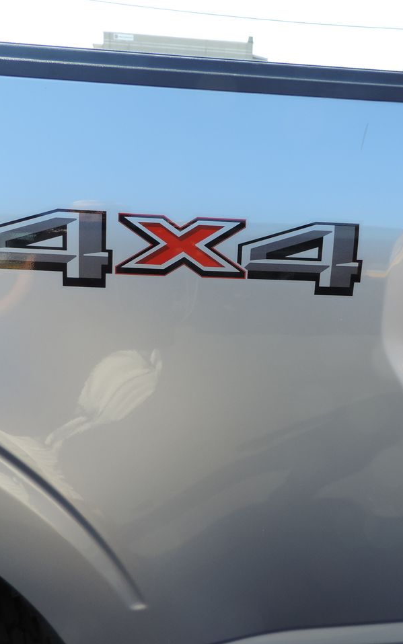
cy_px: 322
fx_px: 597
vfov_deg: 56.7
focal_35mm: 34
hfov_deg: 37.2
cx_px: 224
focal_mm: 4.3
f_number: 3
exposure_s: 1/250
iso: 80
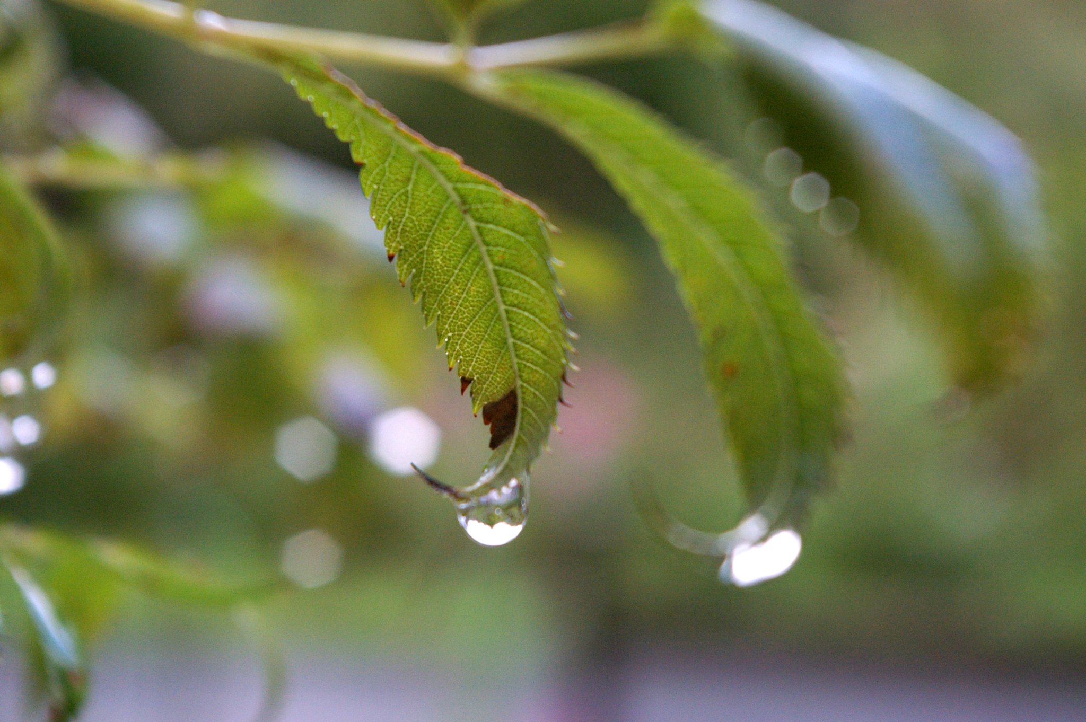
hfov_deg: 24.6
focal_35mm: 82
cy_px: 361
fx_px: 2487
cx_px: 543
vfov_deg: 16.5
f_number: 8
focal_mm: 55
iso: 800
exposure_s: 1/90
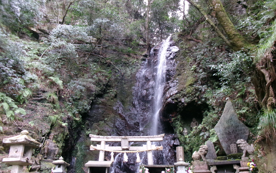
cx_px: 137
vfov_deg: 41.6
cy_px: 104
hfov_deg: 62.9
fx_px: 226
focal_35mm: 30
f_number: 3.9
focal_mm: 5.1
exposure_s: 1/34
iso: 400
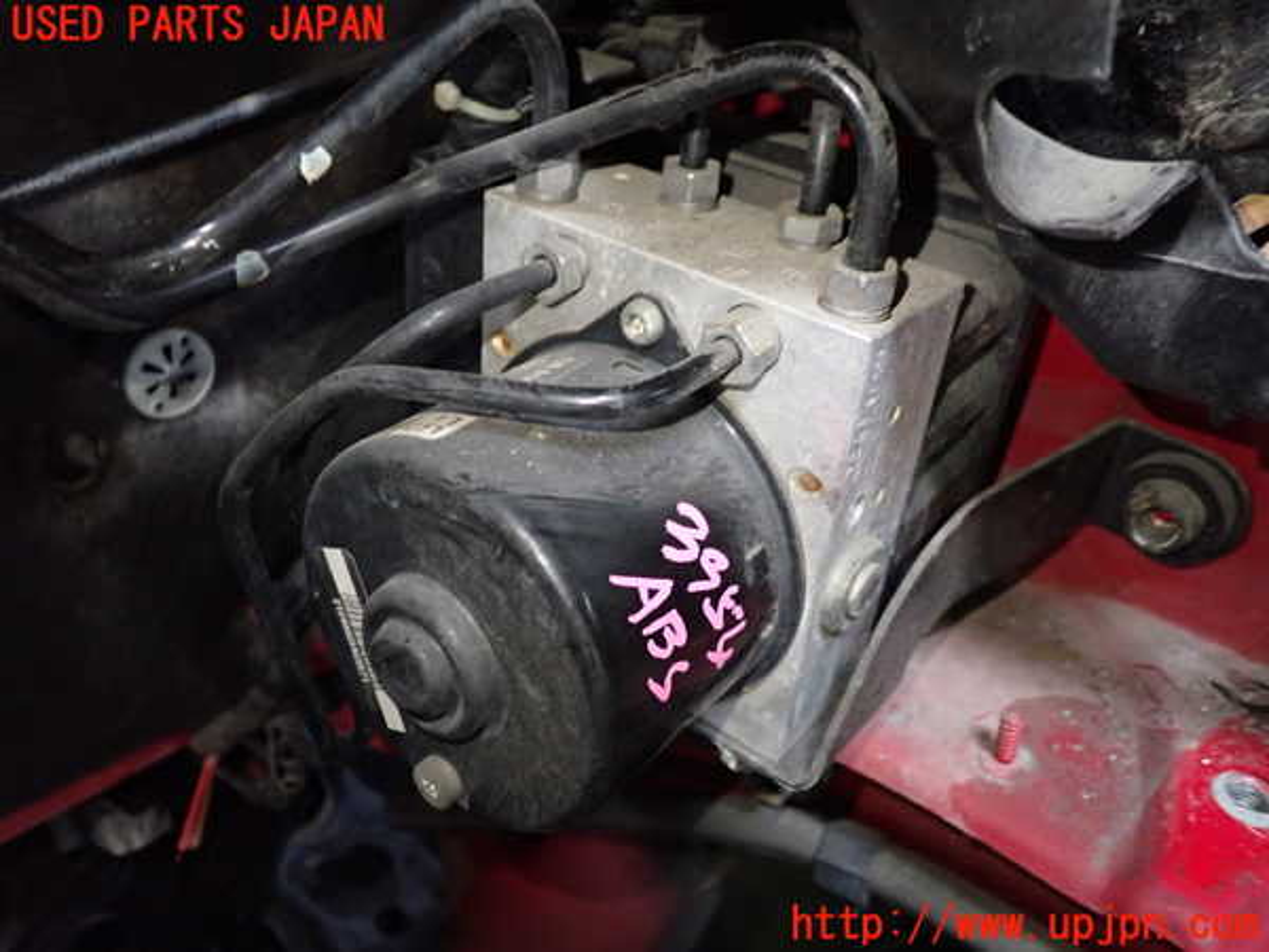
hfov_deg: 60.0
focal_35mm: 30
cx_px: 634
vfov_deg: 46.8
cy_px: 476
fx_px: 1100
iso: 500
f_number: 2.3
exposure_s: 1/30
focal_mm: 5.4
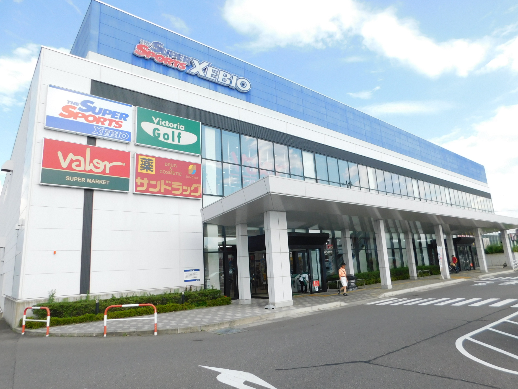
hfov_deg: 73.9
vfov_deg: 58.9
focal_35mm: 23
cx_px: 259
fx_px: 344
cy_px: 194
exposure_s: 1/800
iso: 125
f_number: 3
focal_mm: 4
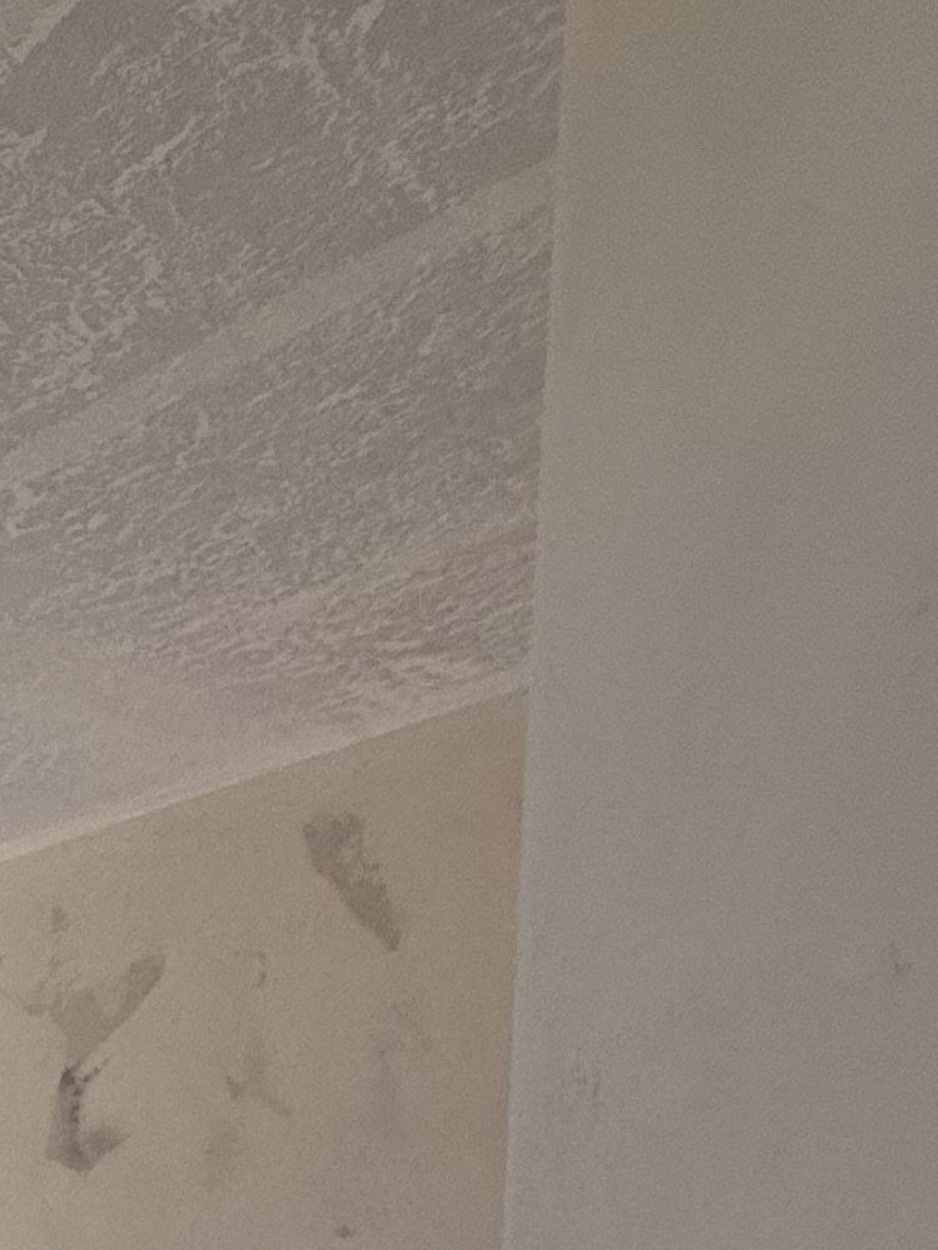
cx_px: -790
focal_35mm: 57
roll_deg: +0.5
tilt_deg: -4.6
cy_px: 1809
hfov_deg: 19.0
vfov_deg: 26.1
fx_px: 2059
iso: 64
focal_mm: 2.22
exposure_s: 1/152
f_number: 2.2
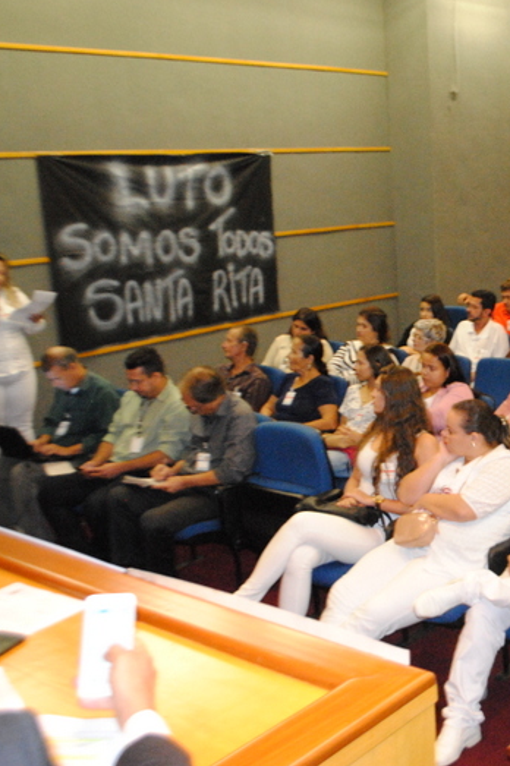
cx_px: 506
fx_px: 979
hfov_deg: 27.6
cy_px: 384
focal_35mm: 46
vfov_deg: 42.8
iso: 1600
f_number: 4.5
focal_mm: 20
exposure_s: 1/30
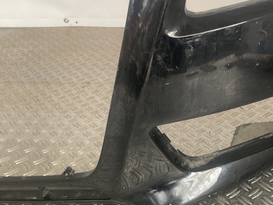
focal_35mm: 47
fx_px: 371
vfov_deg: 30.5
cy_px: 60
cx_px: 214
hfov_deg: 39.0
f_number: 1.8
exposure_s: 1/50
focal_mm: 3
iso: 50
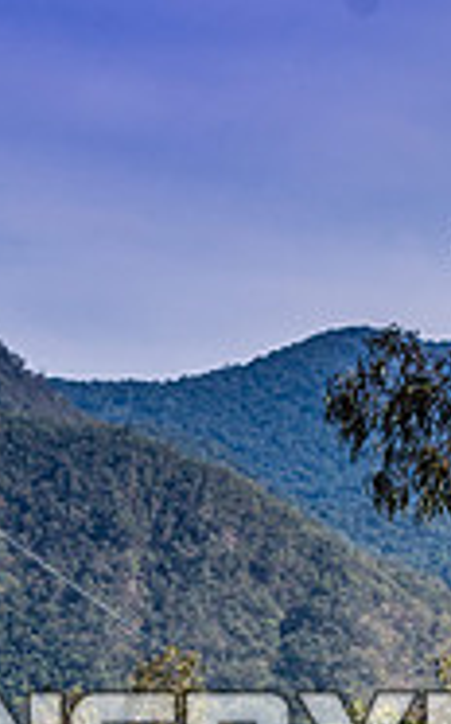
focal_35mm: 314
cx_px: 303
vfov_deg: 6.7
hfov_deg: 4.2
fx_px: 6185
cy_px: 747
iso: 250
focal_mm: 85
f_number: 5
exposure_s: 1/3200
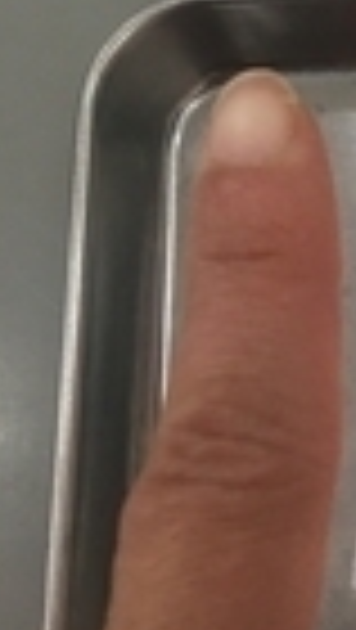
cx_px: 653
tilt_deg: -74.1
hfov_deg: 12.3
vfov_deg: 23.6
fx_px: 1507
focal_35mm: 90
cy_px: 292
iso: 40
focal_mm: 4.15
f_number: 2.2
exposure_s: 1/30
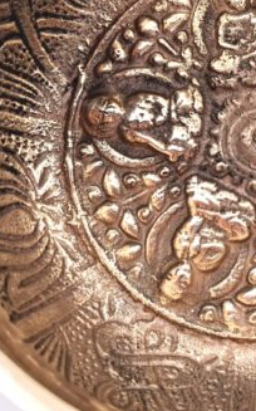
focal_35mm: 59
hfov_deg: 21.4
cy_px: 146
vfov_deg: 34.3
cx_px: 241
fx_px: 659
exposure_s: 1/120
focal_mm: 5.4
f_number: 1.8
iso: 160
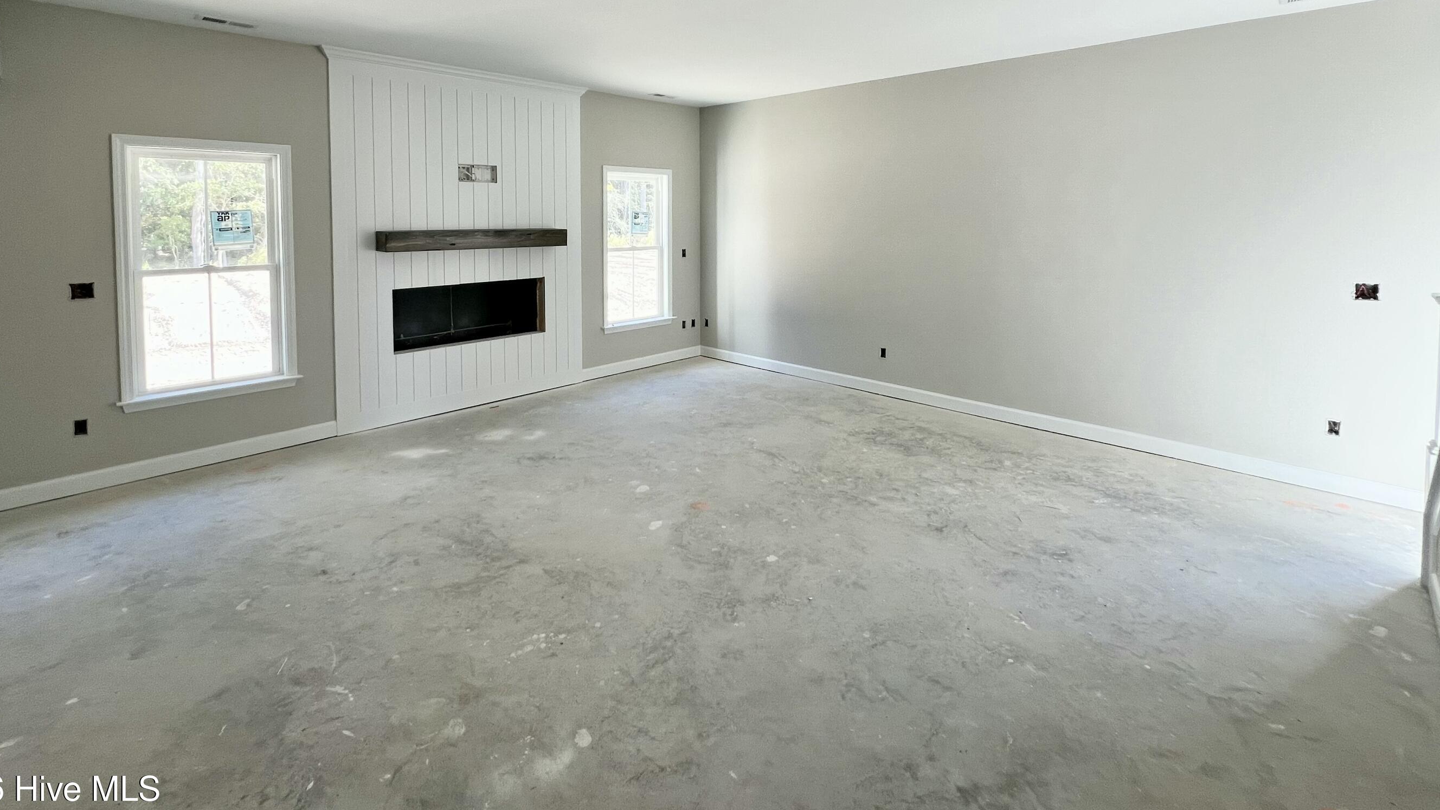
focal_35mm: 16
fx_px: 611
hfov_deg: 99.4
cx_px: 713
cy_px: 235
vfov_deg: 64.3
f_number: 1.8
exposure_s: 1/99
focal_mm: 1.57
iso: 64
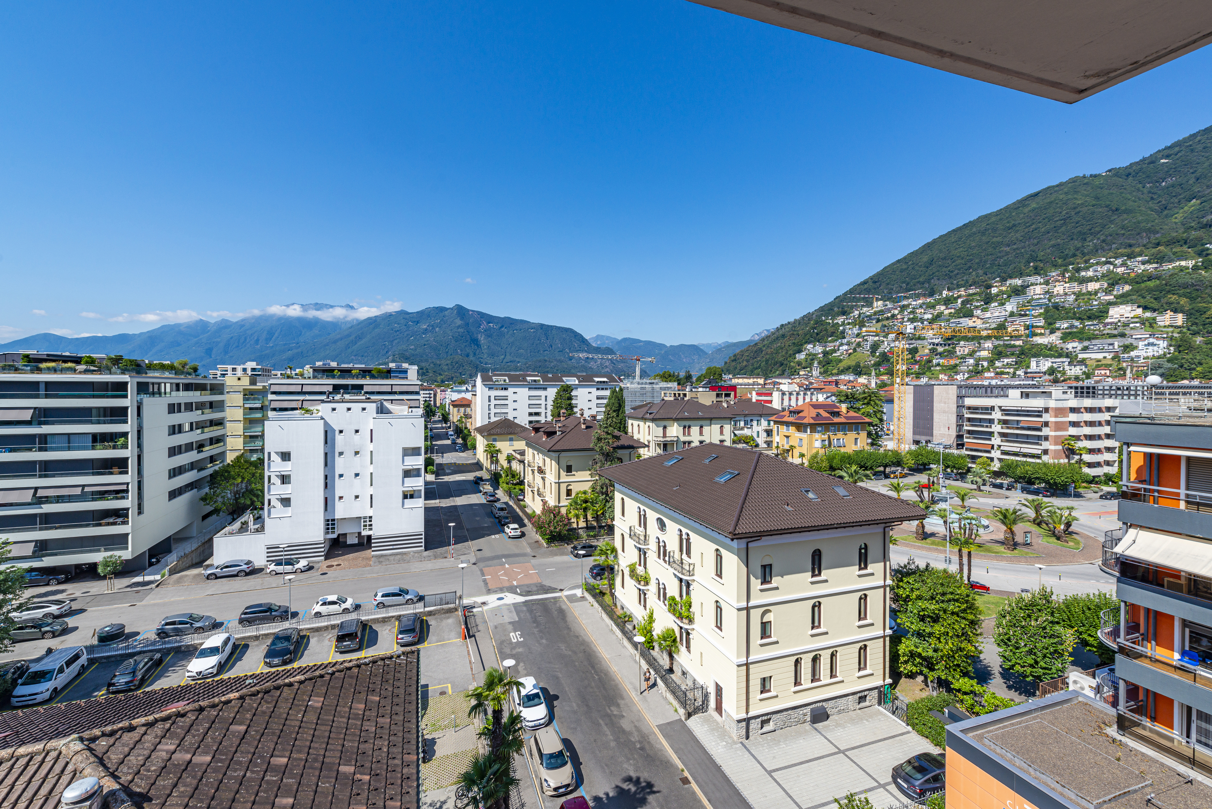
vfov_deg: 81.3
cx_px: 606
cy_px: 404
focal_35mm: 14
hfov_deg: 104.2
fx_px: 471
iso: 100
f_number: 9
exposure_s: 1/400
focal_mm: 14
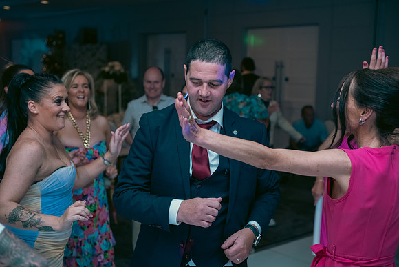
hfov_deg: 41.1
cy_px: 134
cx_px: 200
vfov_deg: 28.1
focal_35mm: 48
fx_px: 532
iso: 800
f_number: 3.5
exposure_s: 1/160
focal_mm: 48
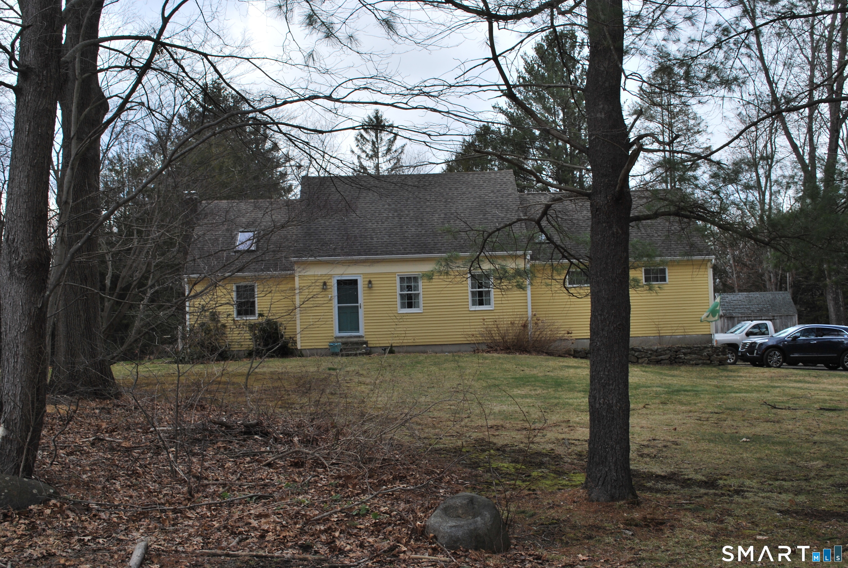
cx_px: 424
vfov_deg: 34.3
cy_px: 284
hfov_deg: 49.5
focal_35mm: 39
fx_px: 920
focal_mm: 26
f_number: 6.3
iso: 100
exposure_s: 1/160
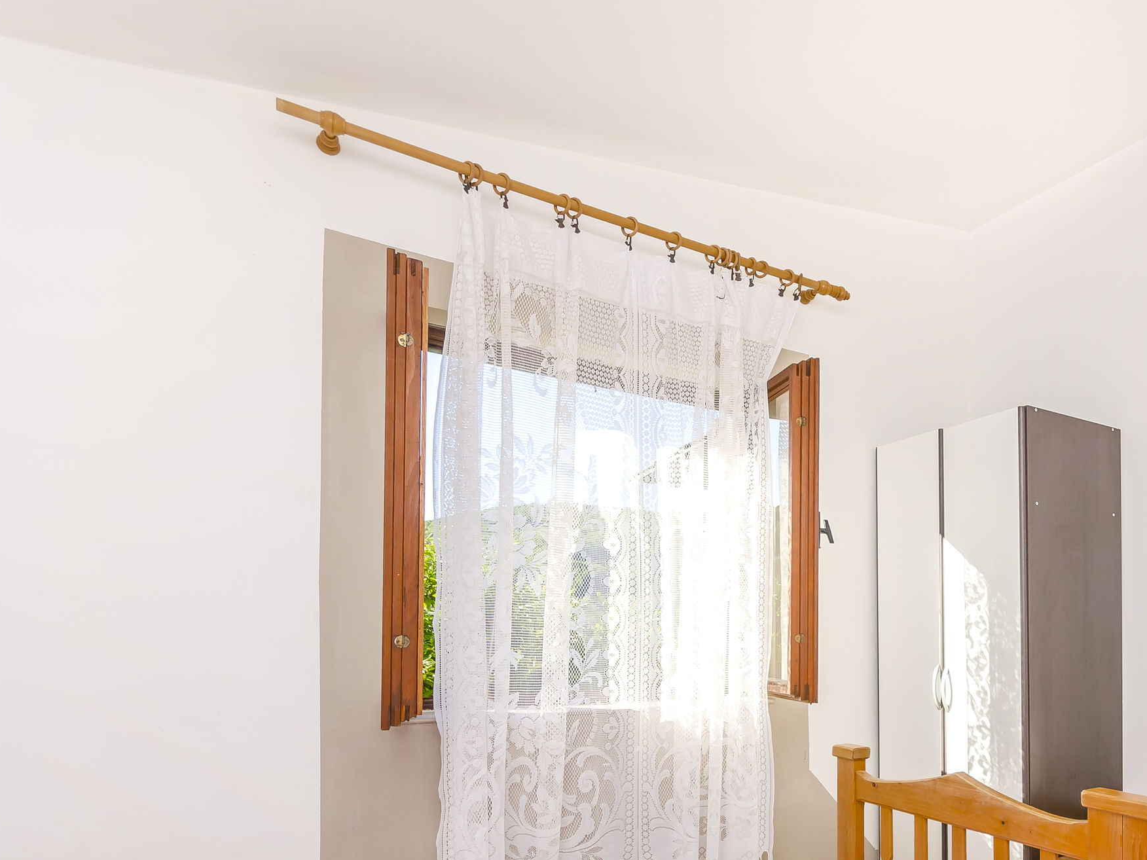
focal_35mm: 23
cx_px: 907
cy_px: 606
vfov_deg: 56.9
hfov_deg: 67.4
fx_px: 762
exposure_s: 1/160
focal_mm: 10
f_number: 8
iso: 250
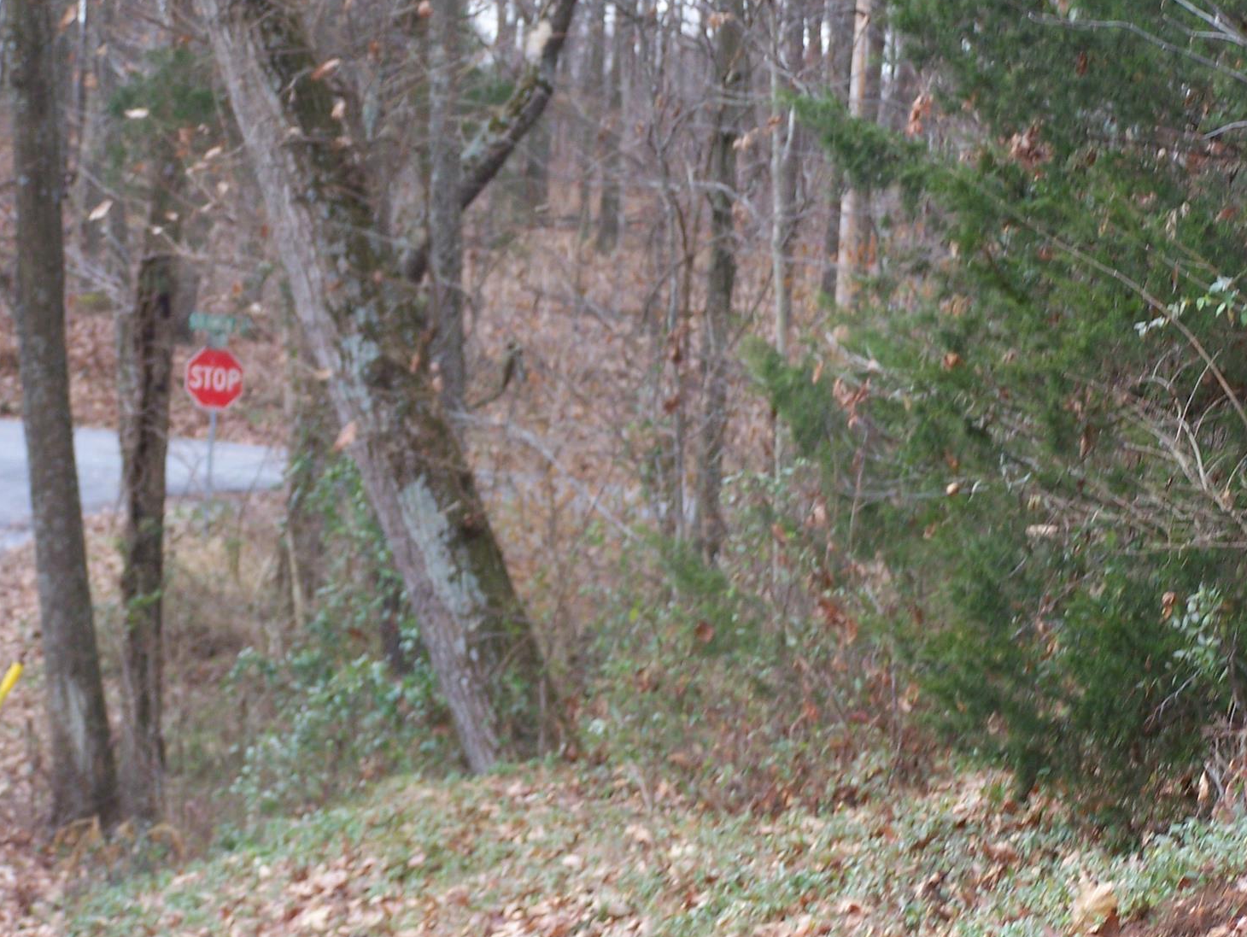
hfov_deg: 13.4
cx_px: 774
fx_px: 5299
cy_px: 510
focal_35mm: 147
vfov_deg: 10.1
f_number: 3.2
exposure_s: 1/125
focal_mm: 17.5
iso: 80
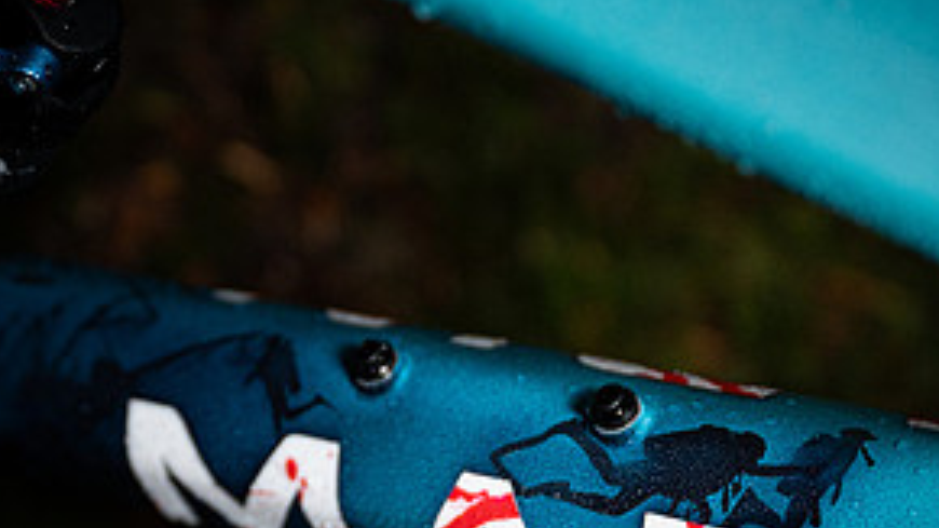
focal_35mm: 108
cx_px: 409
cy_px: 470
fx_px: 2689
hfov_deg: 19.8
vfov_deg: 11.1
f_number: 2.8
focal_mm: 41
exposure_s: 1/80
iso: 1600
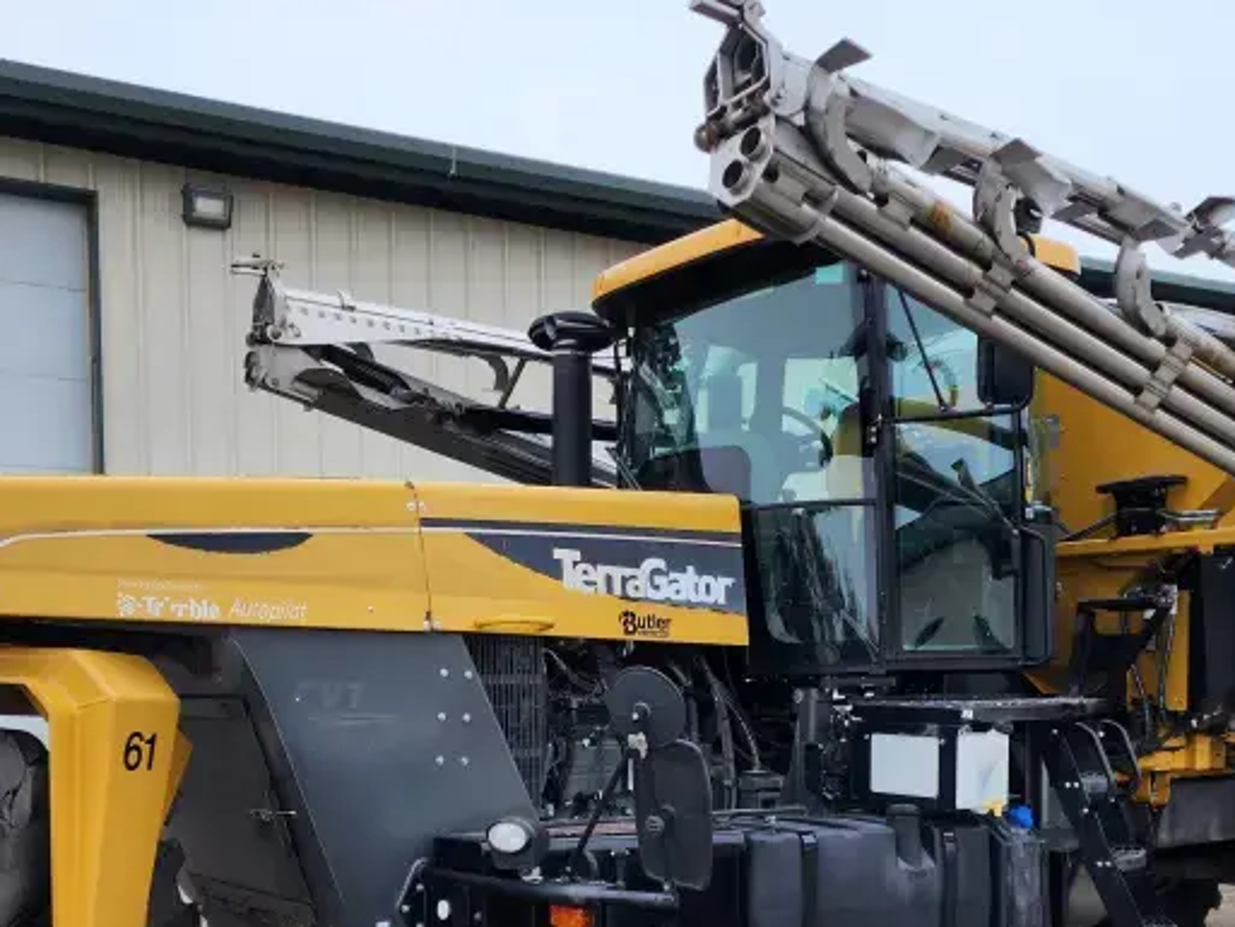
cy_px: 732
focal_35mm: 43
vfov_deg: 32.7
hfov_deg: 43.8
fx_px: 1534
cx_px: 636
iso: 12
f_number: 1.8
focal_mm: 6.4
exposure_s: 1/220
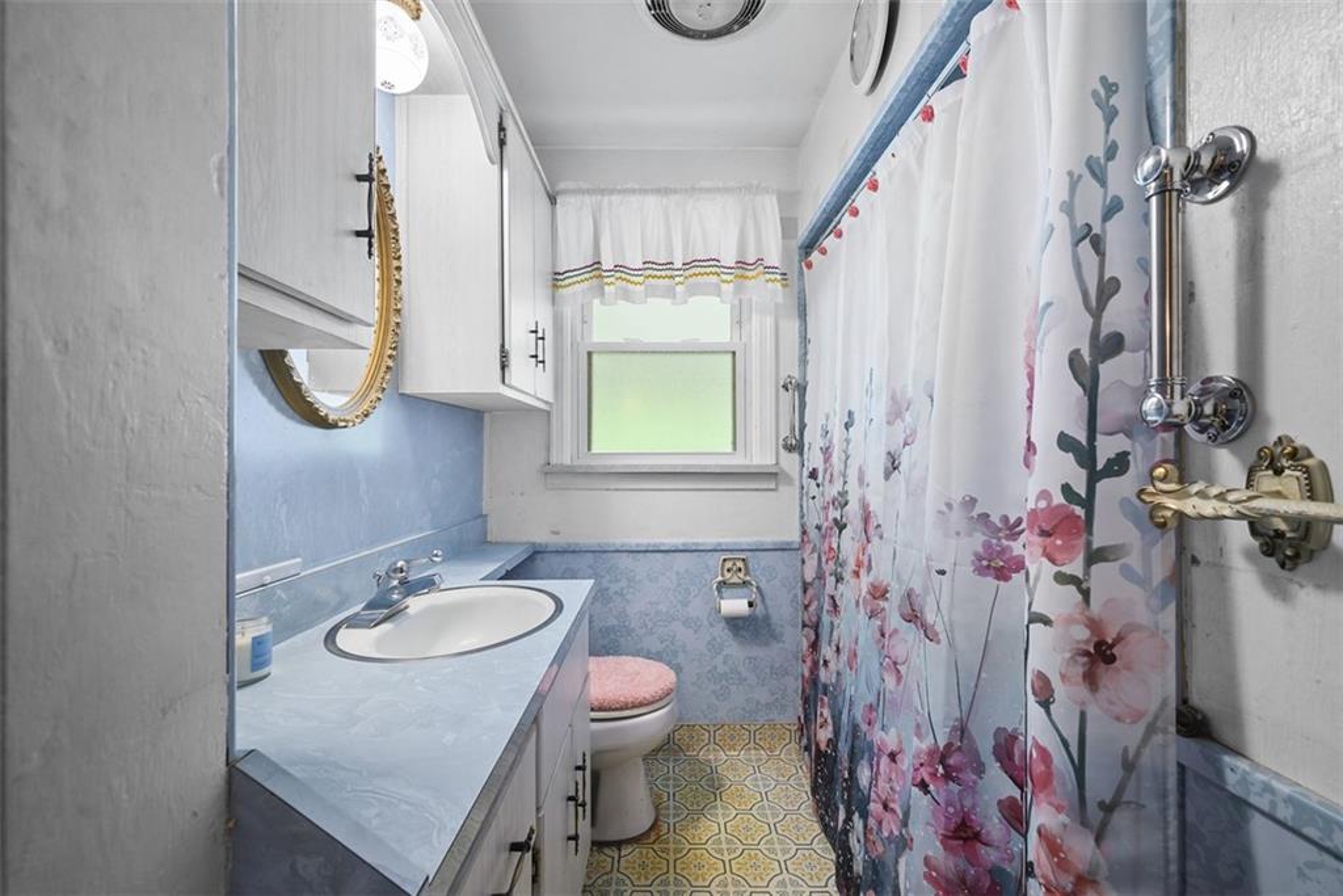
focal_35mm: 15
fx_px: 560
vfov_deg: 77.3
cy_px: 448
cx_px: 672
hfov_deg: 100.4
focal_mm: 15
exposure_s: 1.6
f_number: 8
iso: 400
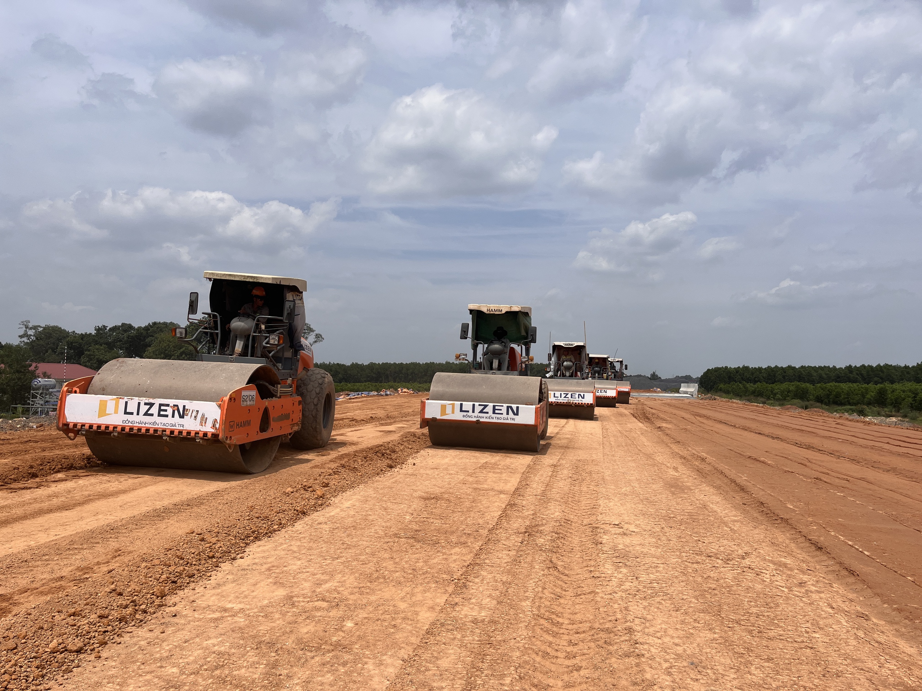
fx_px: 693
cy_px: 346
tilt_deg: +2.8
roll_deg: -2.0
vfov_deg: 53.1
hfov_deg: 67.3
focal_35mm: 26
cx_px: 461
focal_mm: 5.1
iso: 50
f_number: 1.6
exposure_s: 1/7353
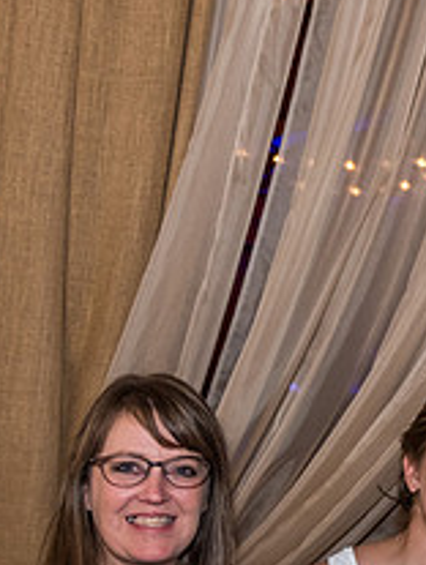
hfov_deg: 17.3
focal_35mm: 78
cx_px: 623
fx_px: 1276
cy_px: 397
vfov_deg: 24.8
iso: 1600
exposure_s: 1/200
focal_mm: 19.6
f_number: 2.8
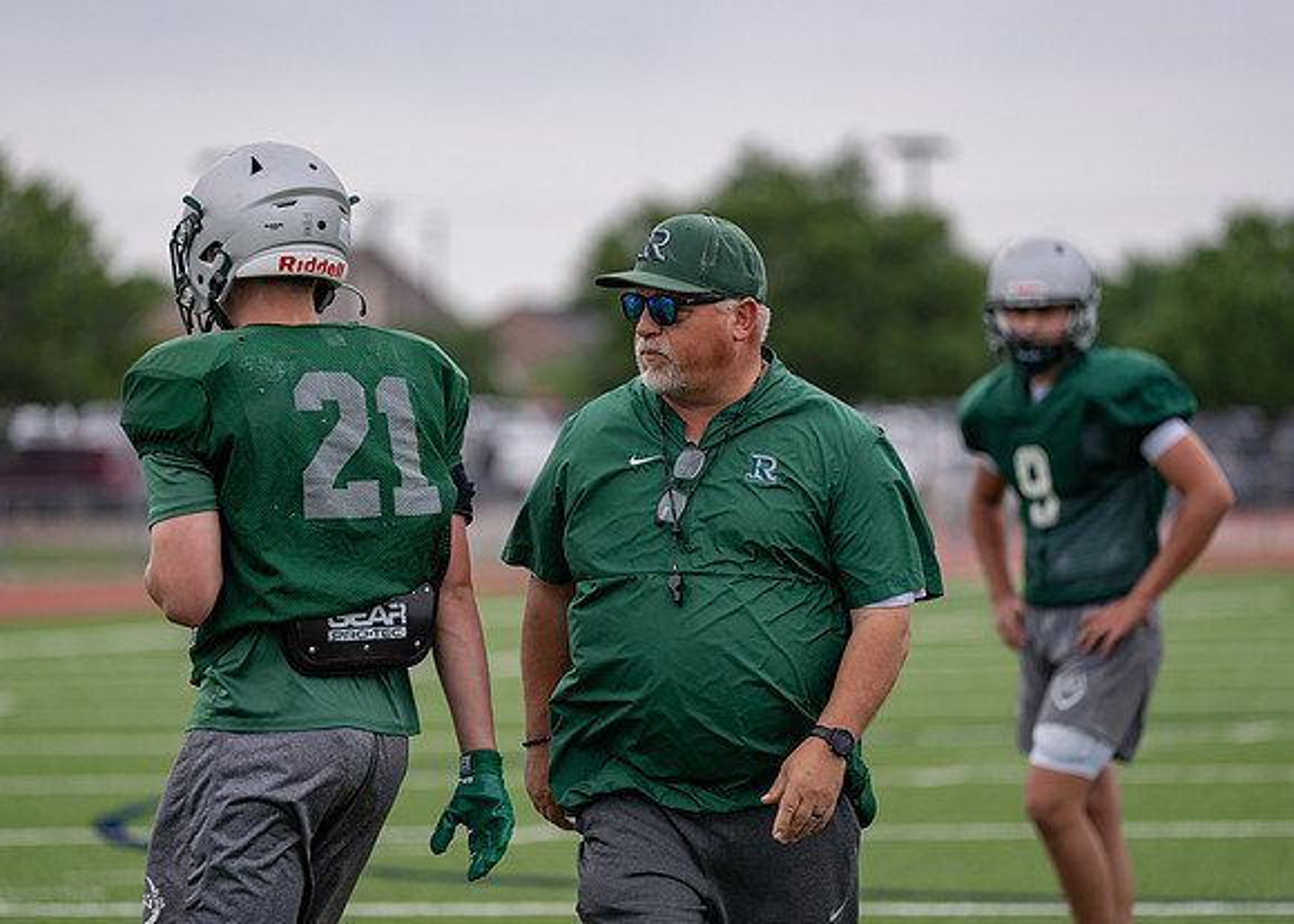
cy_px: 462
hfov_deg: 10.2
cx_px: 647
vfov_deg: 7.3
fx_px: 7224
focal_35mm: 197
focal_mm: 182
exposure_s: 1/2500
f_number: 2.8
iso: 200
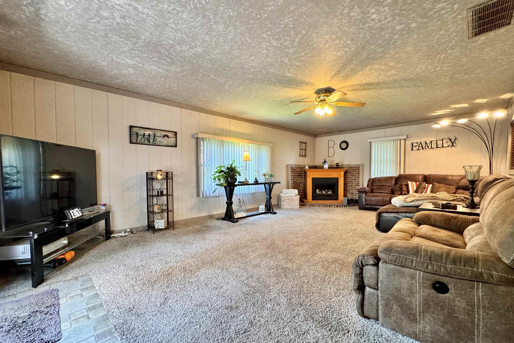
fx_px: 214
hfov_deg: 100.4
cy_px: 179
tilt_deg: -2.3
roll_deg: -0.3
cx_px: 262
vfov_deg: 77.3
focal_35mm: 15
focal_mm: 2.22
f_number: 2.2
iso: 400
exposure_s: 1/60
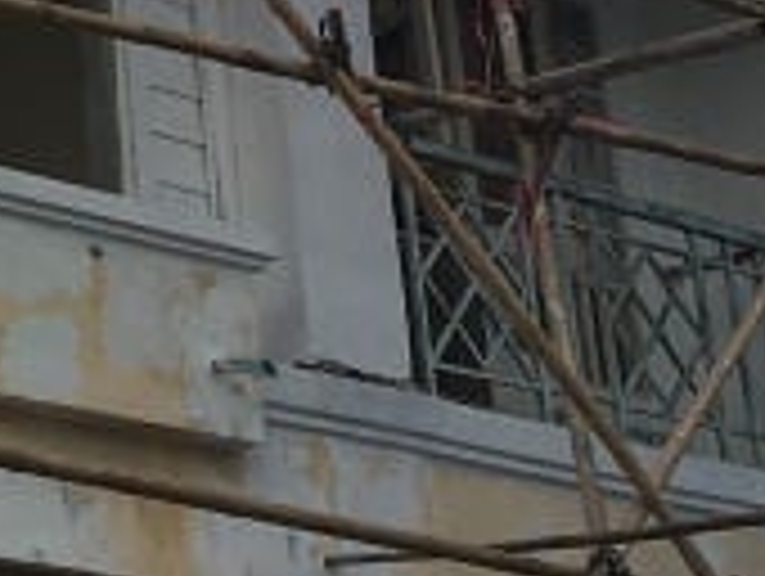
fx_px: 2545
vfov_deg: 12.7
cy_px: -50
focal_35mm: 115
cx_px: -475
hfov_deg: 15.4
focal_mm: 4.12
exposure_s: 1/1520
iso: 40
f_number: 2.2
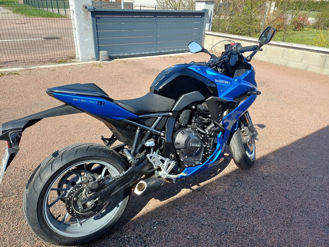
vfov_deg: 54.9
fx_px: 238
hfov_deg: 69.4
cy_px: 124
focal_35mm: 25
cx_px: 164
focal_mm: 4.65
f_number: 1.8
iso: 50
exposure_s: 1/650
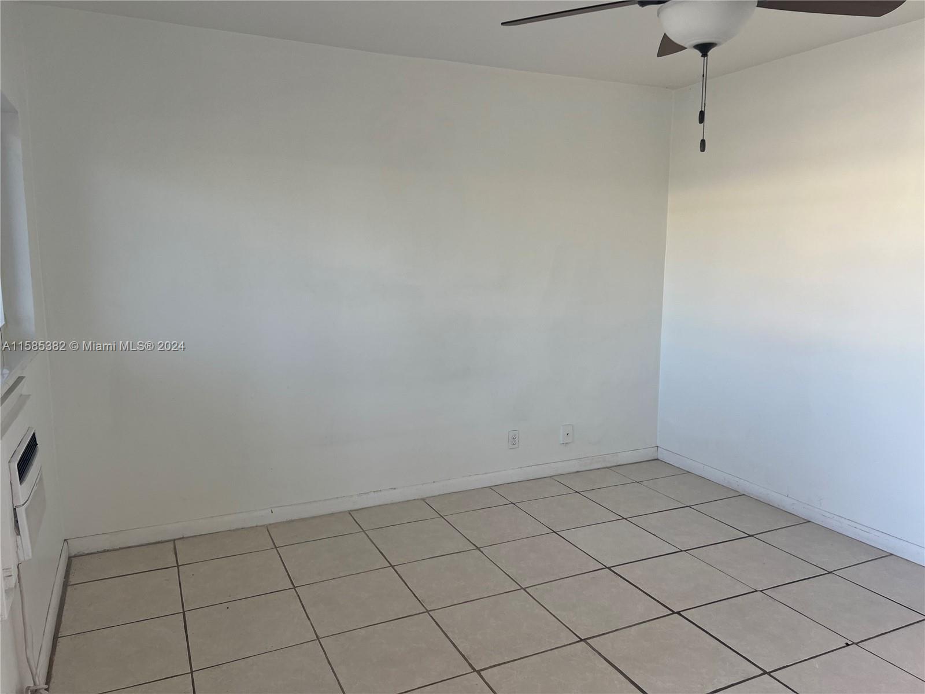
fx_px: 695
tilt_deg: -9.7
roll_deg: +0.6
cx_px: 462
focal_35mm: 26
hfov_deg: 67.3
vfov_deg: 53.1
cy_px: 347
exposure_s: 1/121
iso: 50
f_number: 1.5
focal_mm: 5.7
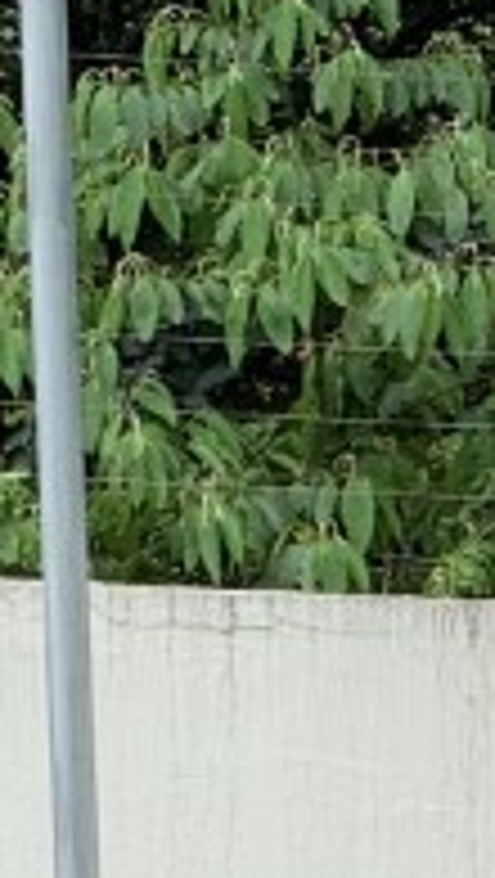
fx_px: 4331
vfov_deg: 11.0
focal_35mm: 186
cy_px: 1445
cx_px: 536
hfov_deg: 6.5
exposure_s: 1/1088
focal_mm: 4.25
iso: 25
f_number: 1.8
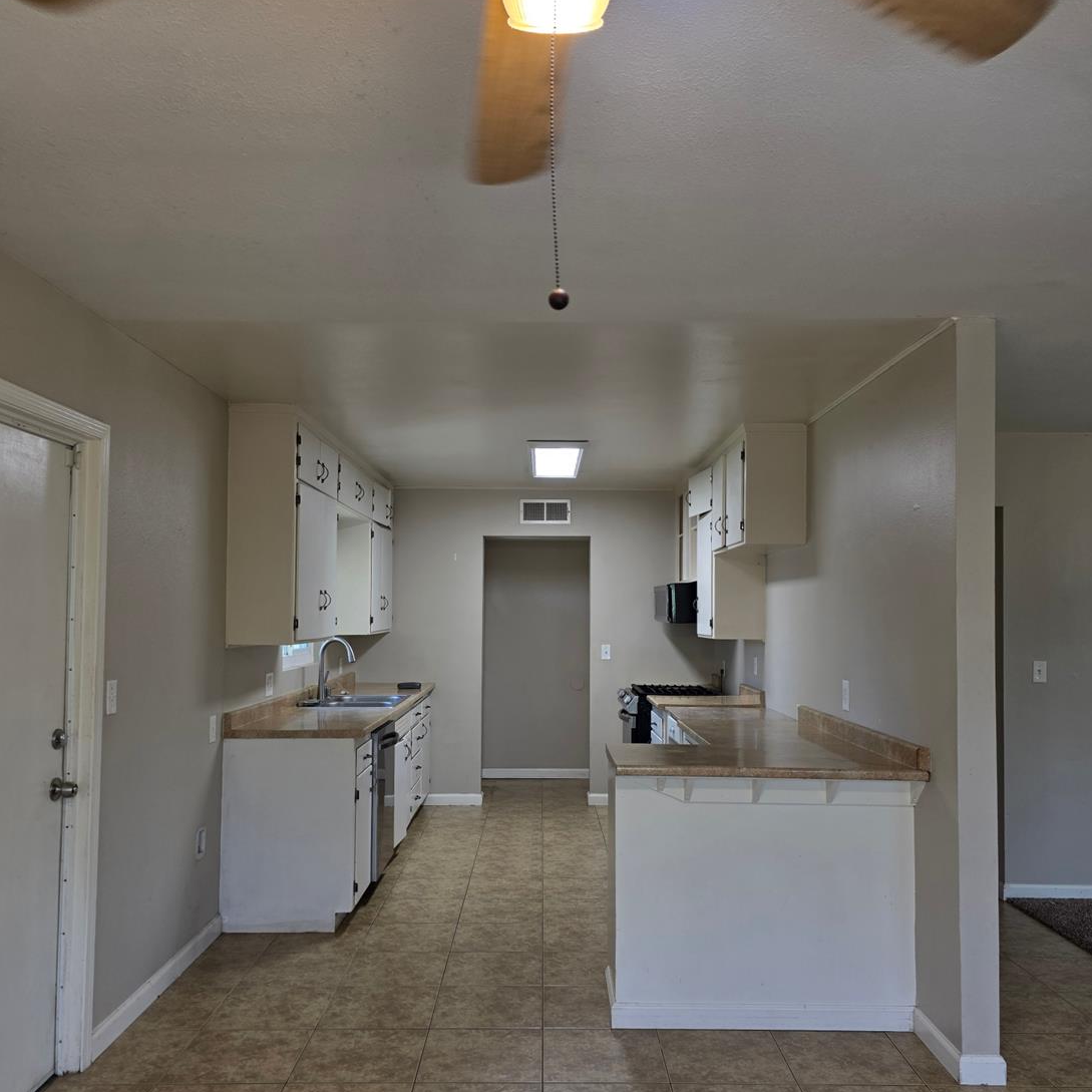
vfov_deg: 57.3
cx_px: 547
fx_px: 999
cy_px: 581
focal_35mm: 28
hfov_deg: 57.3
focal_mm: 6.3
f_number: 1.7
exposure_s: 1/120
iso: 64
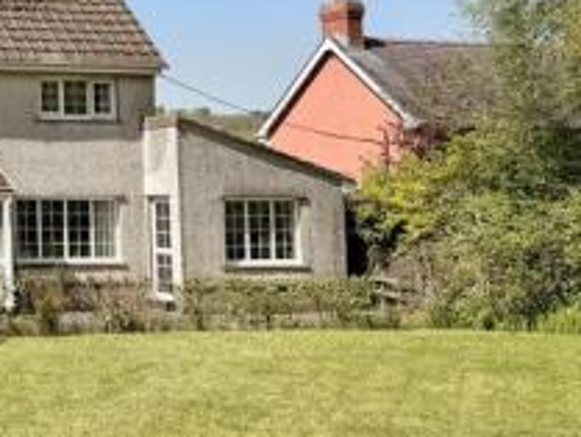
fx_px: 1125
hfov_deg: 24.5
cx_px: -210
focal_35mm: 67
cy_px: 85
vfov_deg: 21.7
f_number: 1.78
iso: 80
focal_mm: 6.76
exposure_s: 1/6173
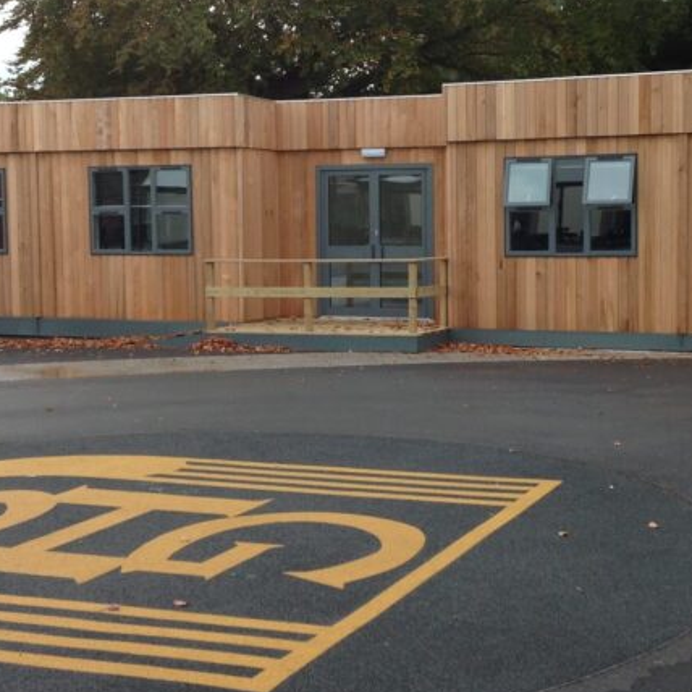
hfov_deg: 26.5
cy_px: 303
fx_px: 1470
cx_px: 383
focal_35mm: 65
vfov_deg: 26.5
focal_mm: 4.28
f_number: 2.4
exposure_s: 1/312
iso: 50
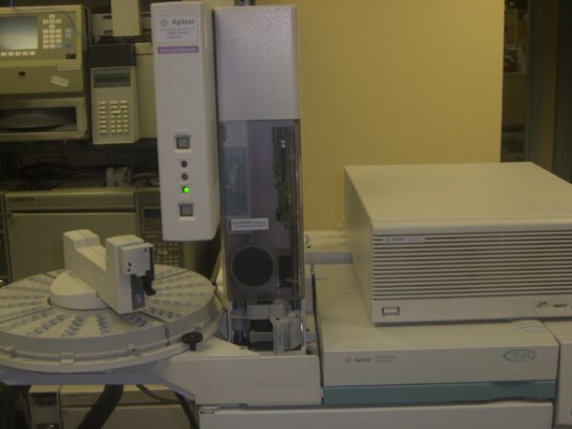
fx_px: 777
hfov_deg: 40.4
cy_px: 214
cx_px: 286
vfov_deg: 30.9
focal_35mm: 47
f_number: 3
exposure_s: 1/50
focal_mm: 7.6
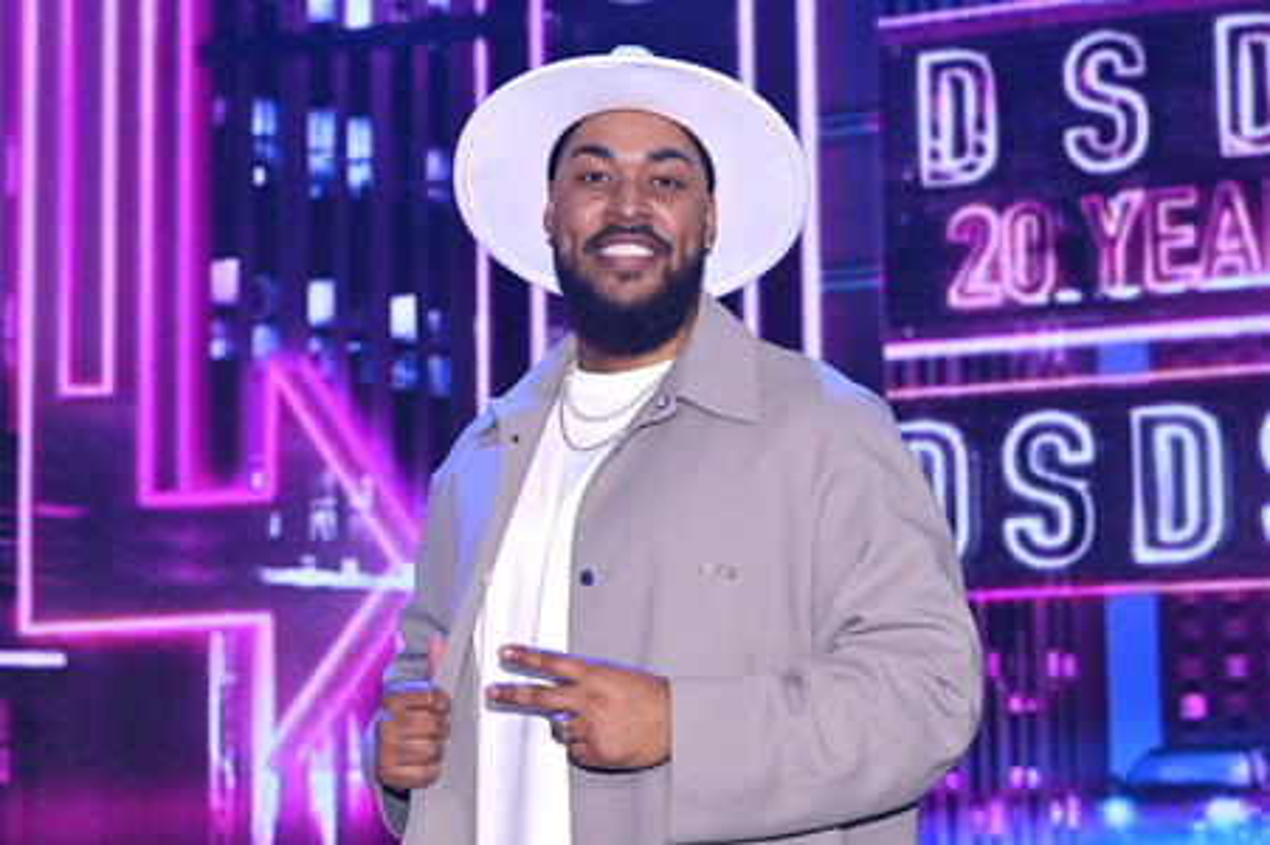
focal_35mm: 64
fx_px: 2256
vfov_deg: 21.2
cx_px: 635
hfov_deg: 31.4
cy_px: 422
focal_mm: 64
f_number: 4.5
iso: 640
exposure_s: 1/200
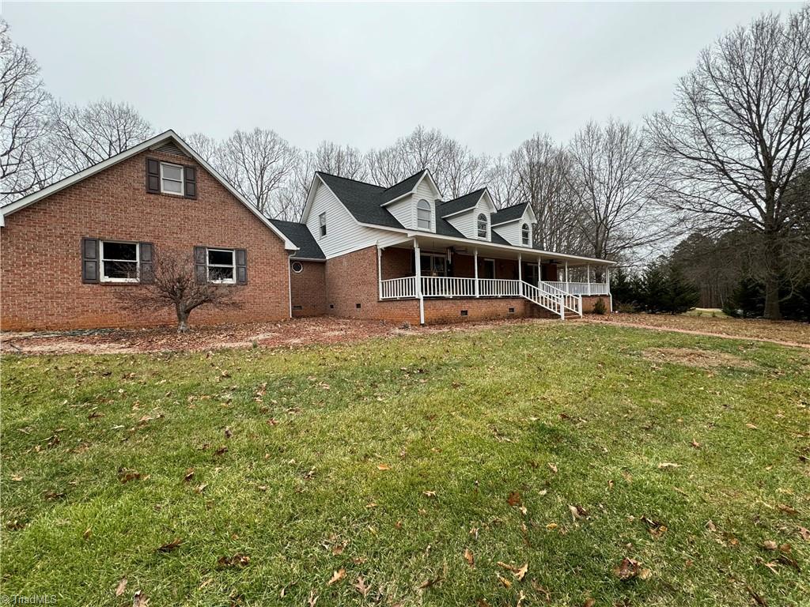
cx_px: 405
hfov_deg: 102.1
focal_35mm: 14
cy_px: 304
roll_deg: +2.0
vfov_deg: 85.7
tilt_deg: +0.5
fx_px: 328
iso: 40
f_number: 2.2
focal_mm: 2.22
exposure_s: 1/293
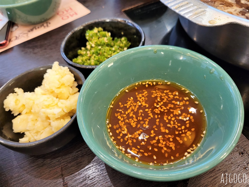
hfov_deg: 67.3
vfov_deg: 53.1
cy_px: 94
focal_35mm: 26
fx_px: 187
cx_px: 124
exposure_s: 1/50
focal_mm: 5.4
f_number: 1.8
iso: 500
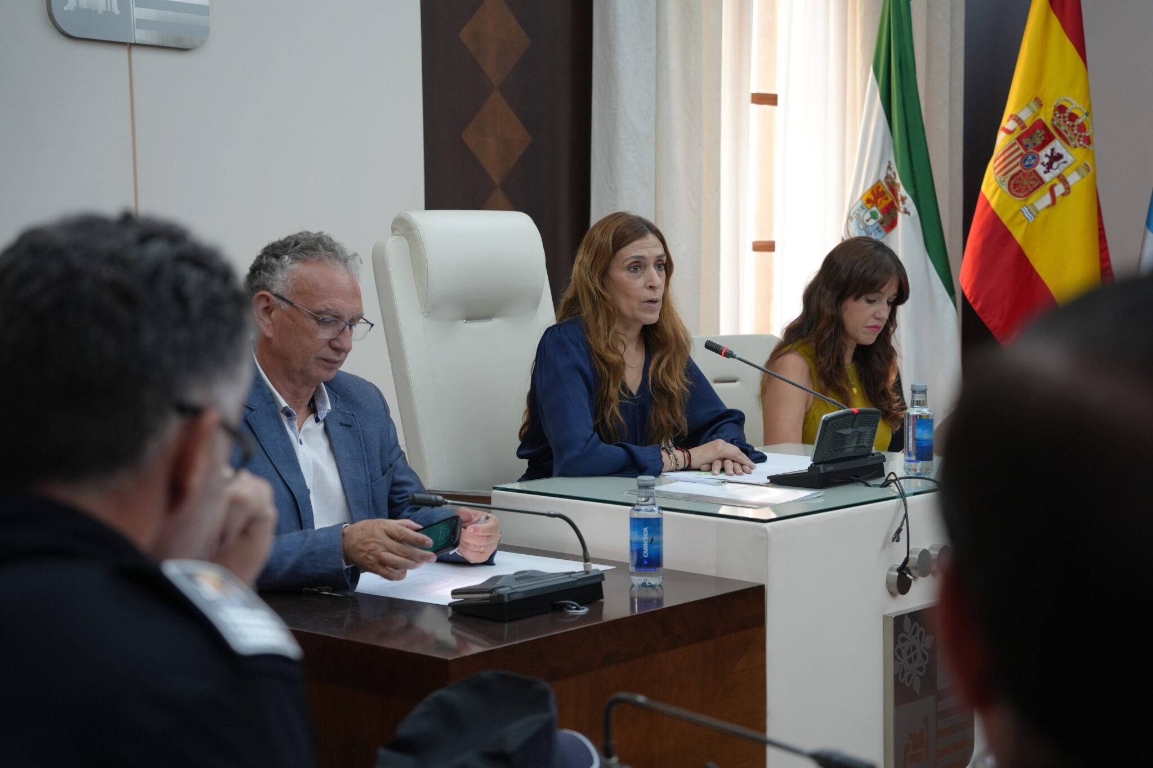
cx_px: 576
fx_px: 1665
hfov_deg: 38.2
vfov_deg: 26.0
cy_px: 384
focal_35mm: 52
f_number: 4
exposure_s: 1/160
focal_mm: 52
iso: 1250
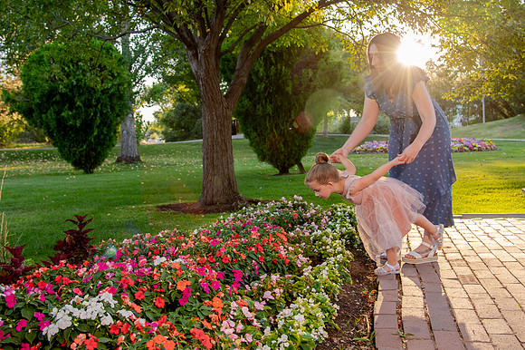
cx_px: 259
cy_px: 153
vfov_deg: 36.0
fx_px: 536
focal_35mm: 37
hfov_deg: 52.2
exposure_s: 1/400
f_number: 4
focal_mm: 24
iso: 640
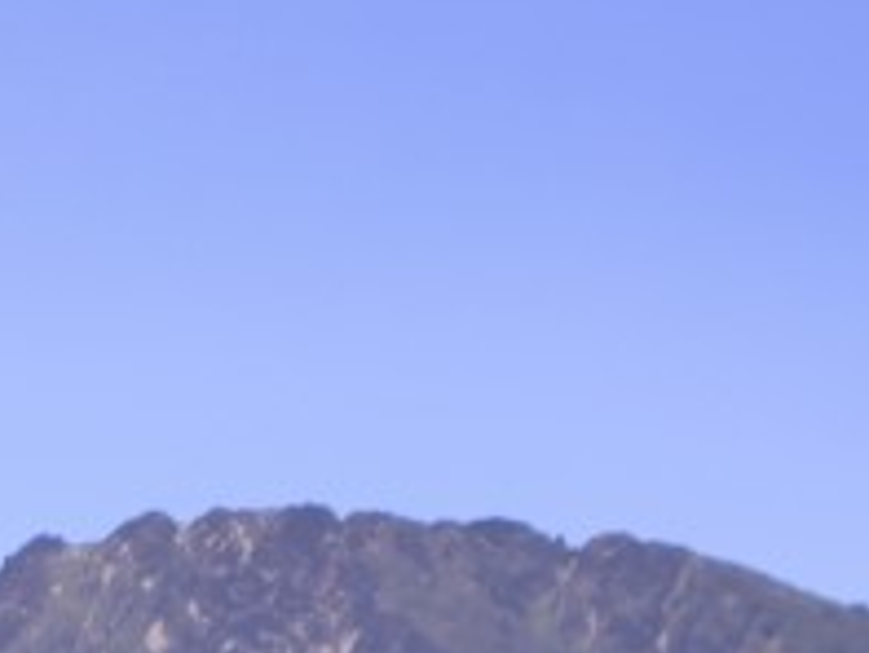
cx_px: -185
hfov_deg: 13.7
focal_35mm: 140
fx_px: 3517
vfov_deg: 10.1
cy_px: 1116
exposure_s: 1/950
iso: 112
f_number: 1.75
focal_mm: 4.75
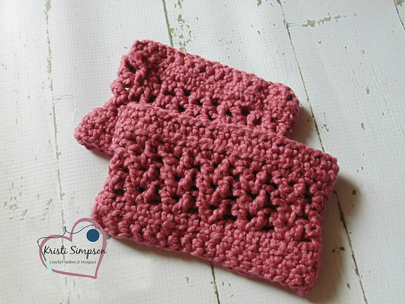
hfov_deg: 54.0
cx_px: 202
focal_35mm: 34
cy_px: 152
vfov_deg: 41.8
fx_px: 398
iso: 100
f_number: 3.4
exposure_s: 1/30
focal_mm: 6.2
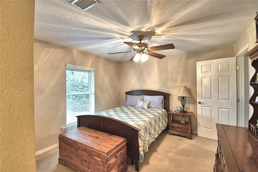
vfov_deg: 77.3
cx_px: 129
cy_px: 86
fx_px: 107
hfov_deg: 100.4
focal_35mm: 15
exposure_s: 1/40
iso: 400
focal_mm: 10
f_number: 4.5
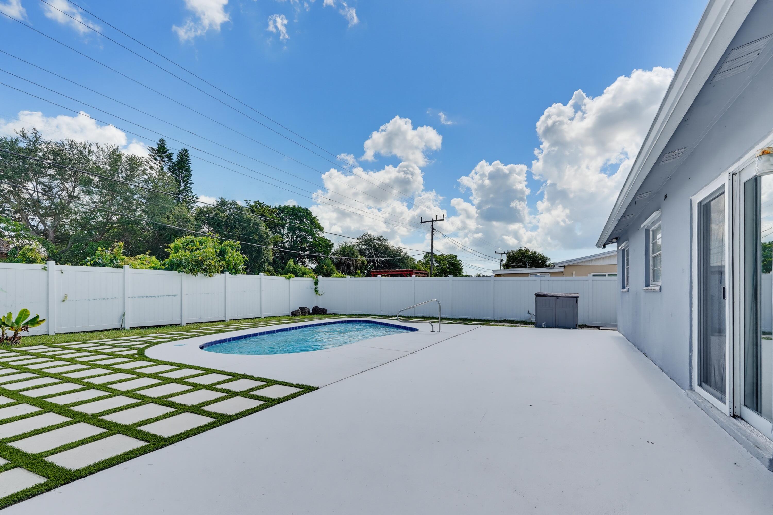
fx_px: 343
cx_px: 386
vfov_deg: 73.7
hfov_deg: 96.7
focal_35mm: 16
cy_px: 258
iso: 800
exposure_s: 1/1600
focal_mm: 16
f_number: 8
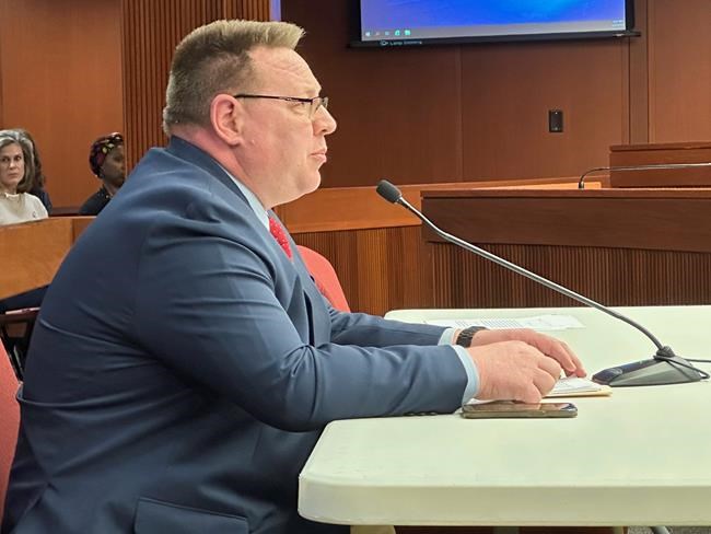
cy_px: 267
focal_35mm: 77
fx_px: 1582
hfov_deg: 25.3
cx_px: 356
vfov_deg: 19.2
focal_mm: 9
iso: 1250
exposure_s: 1/41
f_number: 2.8
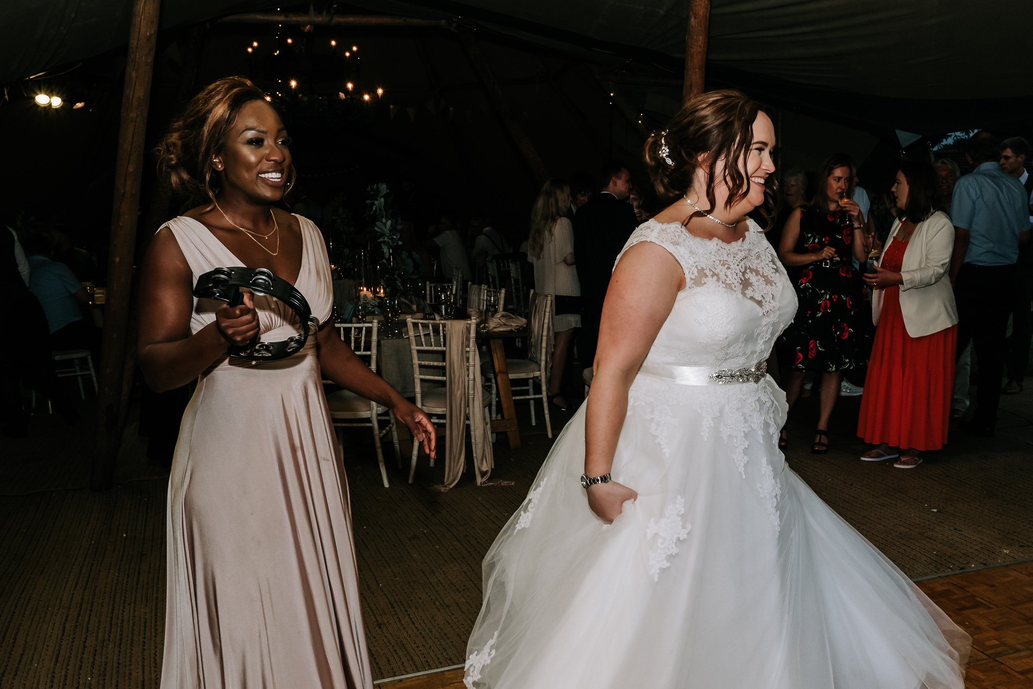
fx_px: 970
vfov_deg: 38.9
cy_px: 411
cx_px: 596
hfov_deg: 55.8
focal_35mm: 34
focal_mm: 16
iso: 1000
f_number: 7.1
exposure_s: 1/125
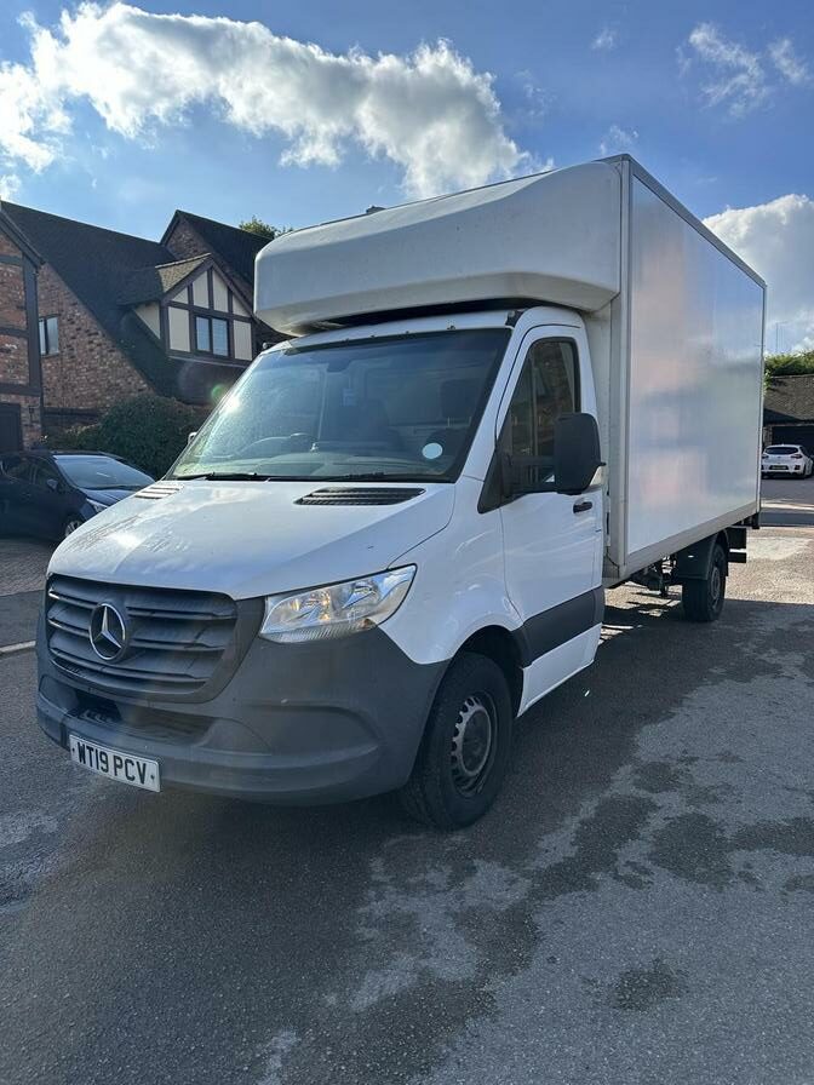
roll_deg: +0.7
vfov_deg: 71.6
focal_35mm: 24
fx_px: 752
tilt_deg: -6.3
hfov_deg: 56.8
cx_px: 407
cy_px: 542
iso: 80
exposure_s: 1/3356
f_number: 1.78
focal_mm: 6.86
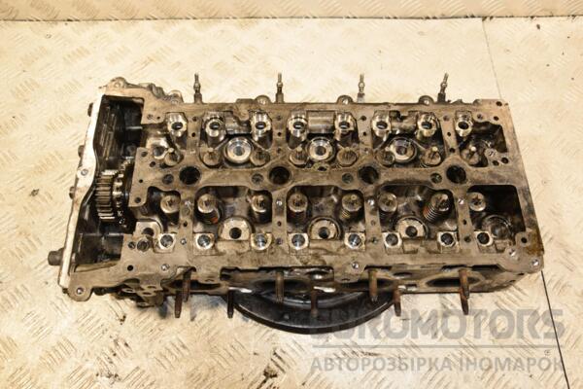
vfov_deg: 41.7
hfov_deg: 59.5
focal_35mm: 32
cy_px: 194
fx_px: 510
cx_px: 292
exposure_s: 1/200
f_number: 5
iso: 800
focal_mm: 21
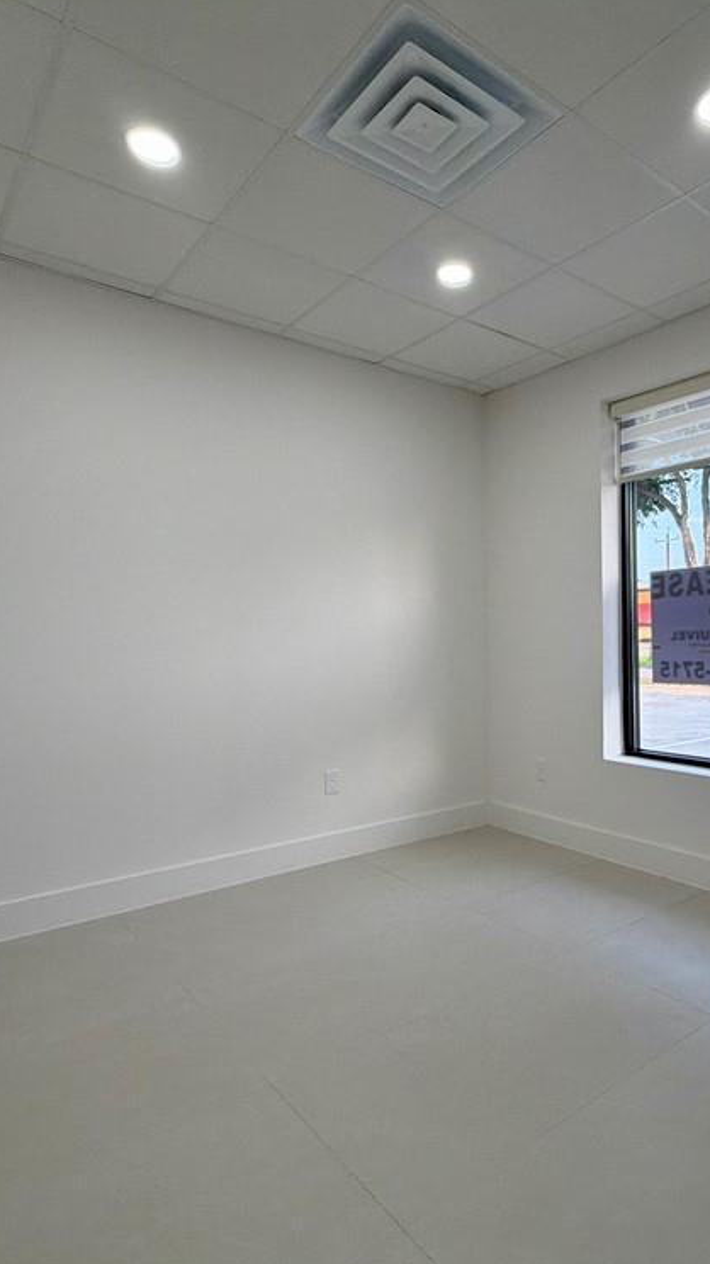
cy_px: 632
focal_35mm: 21
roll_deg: +1.2
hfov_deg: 52.8
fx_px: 703
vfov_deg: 83.9
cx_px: 454
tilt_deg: +0.0
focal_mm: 2.22
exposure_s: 1/121
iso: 125
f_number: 2.2
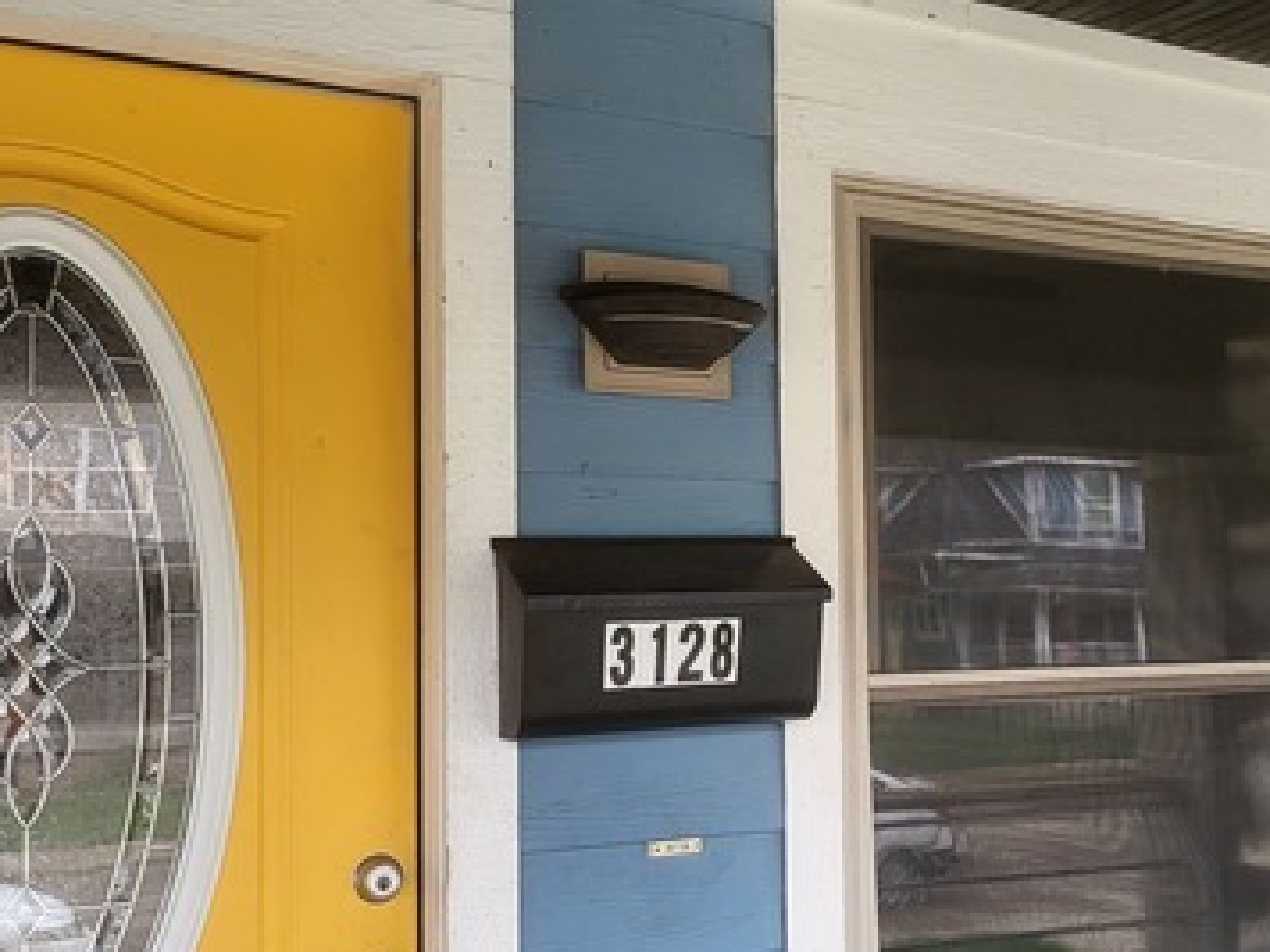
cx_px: 837
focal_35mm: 45
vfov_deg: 32.1
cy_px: 549
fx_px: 1651
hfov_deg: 41.6
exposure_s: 1/120
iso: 160
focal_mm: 5
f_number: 1.8
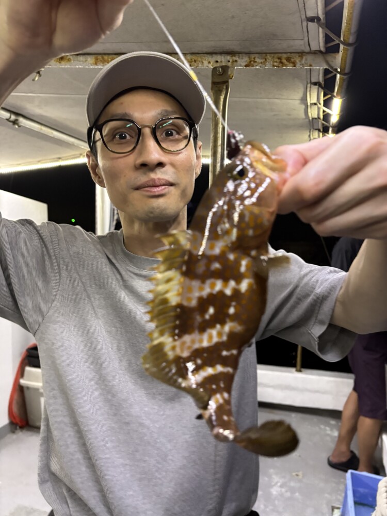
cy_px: 258
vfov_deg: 67.3
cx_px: 194
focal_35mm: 26
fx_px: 388
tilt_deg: -1.7
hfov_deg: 53.1
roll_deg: -1.9
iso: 640
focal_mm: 5.96
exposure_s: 1/30
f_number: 1.6
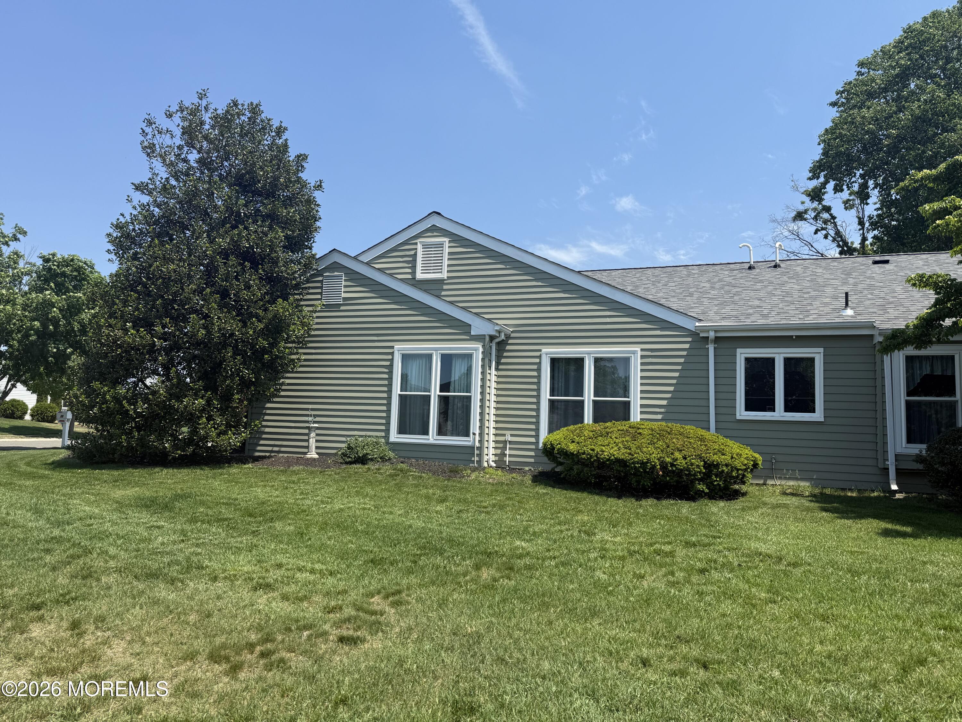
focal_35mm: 24
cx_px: 481
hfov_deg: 71.6
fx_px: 667
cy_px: 361
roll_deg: -2.4
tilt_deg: +5.7
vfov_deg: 56.8
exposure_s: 1/3584
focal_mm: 6.76
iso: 80
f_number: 1.78
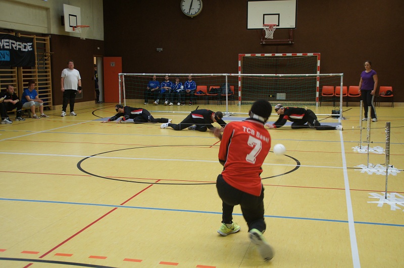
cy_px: 134
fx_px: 505
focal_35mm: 45
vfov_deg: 29.8
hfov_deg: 43.6
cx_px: 202
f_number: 4
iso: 800
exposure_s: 1/50
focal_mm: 30
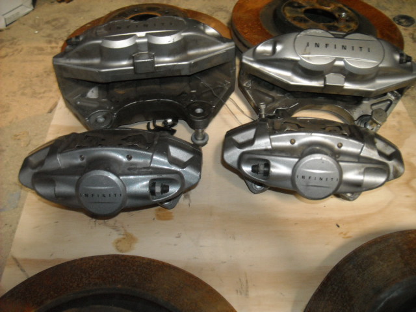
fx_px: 421
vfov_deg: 40.7
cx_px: 208
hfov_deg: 52.6
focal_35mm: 35
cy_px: 156
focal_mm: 5.7
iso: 400
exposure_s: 1/5
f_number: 2.8
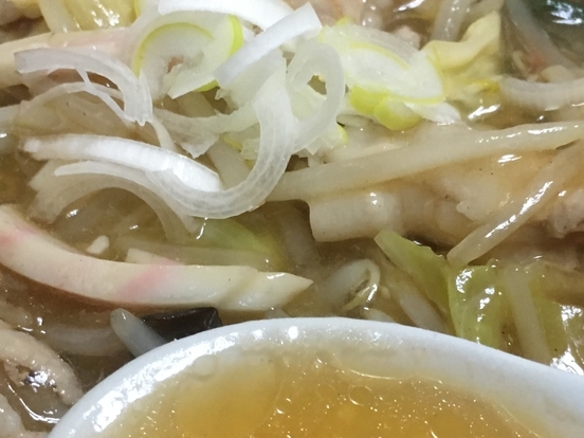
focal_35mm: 63
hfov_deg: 30.7
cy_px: 287
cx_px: 296
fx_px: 1063
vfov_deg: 23.2
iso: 200
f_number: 2.2
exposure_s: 1/33
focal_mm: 4.15
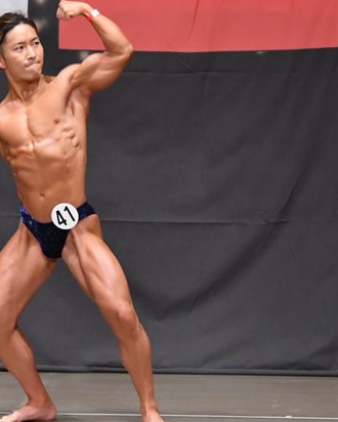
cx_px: 82
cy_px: 220
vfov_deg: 4.9
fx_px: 4961
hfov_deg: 3.9
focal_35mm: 397
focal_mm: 150
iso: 6400
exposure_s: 1/400
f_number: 5.6
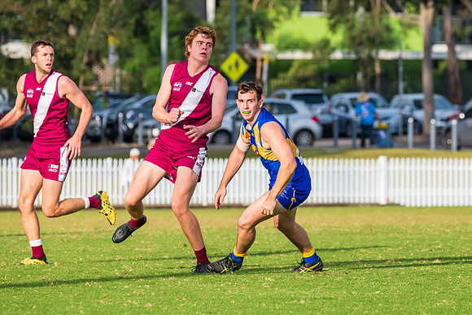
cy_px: 152
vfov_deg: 3.4
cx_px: 269
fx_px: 5235
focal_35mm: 399
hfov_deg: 5.2
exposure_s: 1/1600
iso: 800
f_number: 11
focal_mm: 350
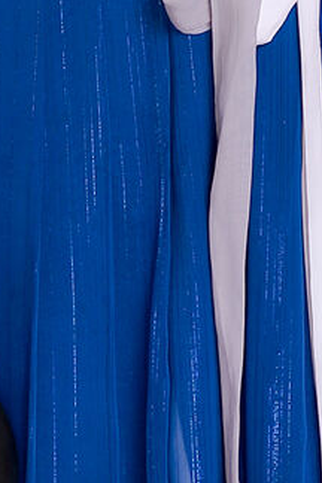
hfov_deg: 3.6
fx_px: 5138
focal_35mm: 383
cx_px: 252
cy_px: 75
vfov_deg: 5.4
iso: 100
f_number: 7.1
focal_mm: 70
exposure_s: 1/160
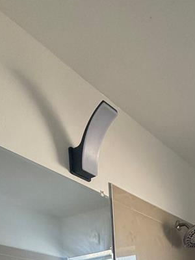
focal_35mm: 42
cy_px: 386
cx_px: 205
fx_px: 315
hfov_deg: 31.2
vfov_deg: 29.0
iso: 250
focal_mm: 2.22
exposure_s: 1/121
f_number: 2.2
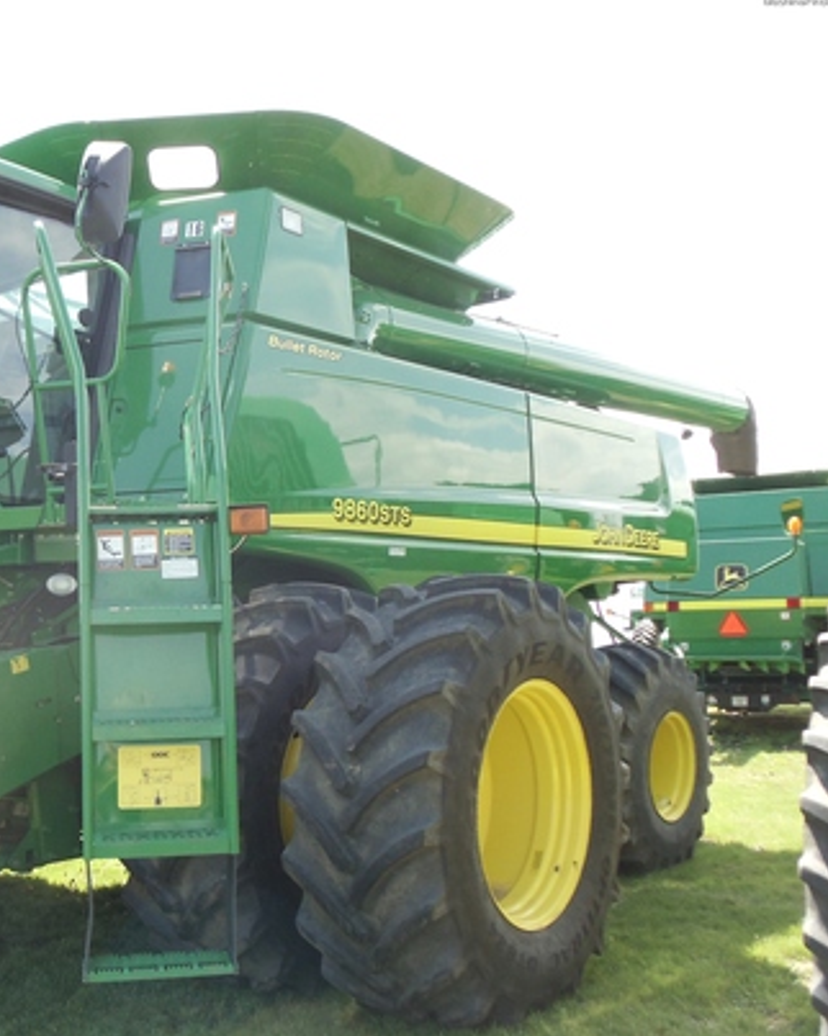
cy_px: 514
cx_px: 159
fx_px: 1778
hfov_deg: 25.7
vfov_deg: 32.5
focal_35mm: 58
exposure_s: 1/320
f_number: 3.5
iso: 100
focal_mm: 6
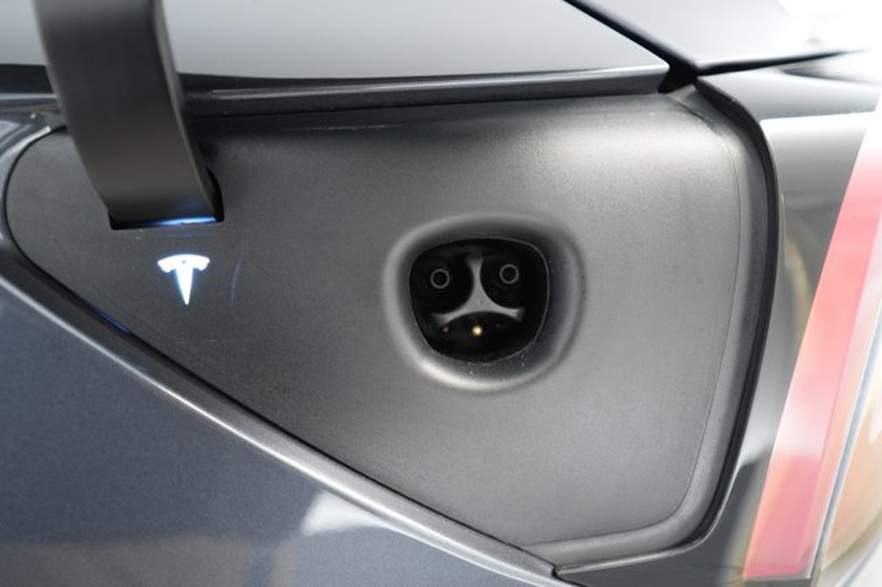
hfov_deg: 65.5
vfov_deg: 46.4
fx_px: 686
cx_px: 441
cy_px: 294
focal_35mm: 28
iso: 1250
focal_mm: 28
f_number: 2.8
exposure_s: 1/30
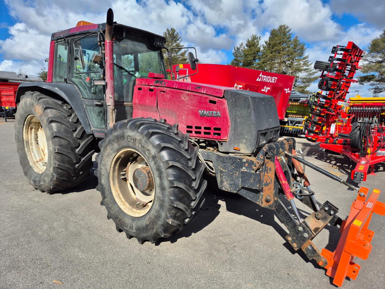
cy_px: 144
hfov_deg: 73.9
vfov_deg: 58.9
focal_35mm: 23
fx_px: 256
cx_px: 192
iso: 25
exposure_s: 1/2008
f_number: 1.8
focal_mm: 5.4
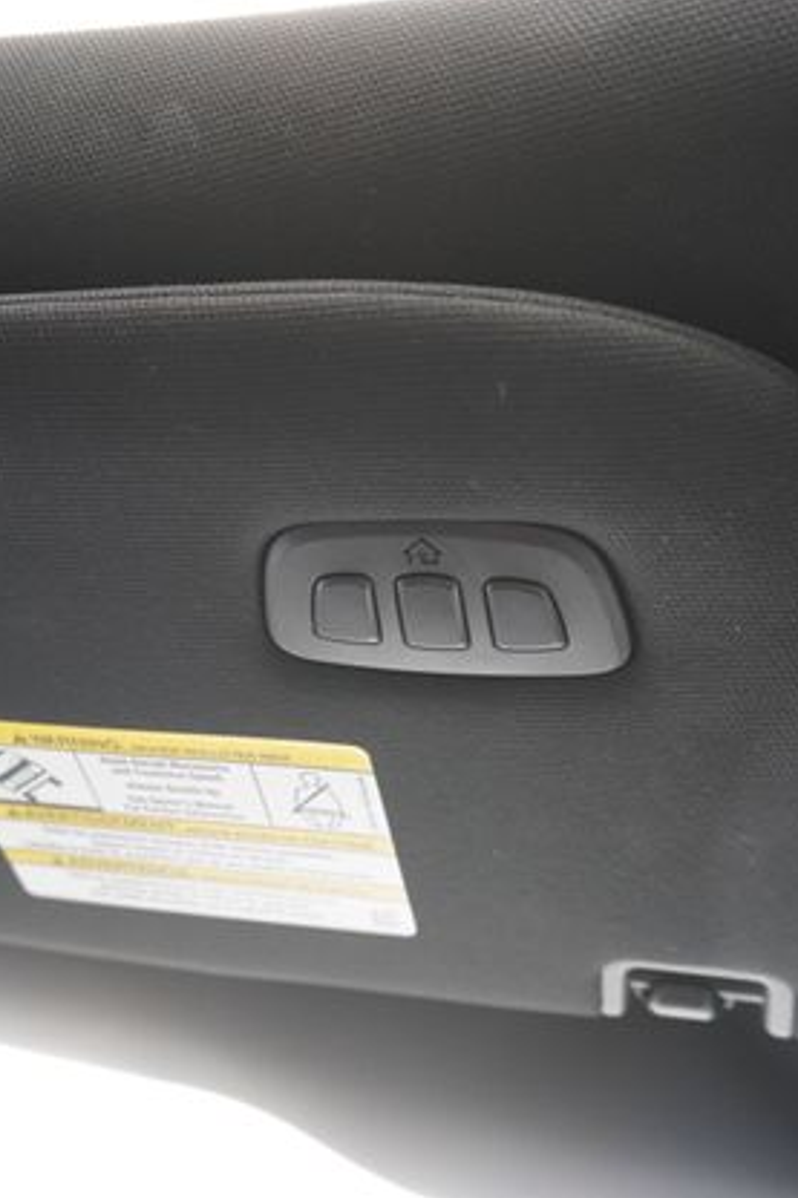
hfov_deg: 35.9
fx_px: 1231
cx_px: 354
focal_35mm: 37
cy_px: 590
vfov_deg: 51.9
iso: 500
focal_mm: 16
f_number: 4
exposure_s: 1/60
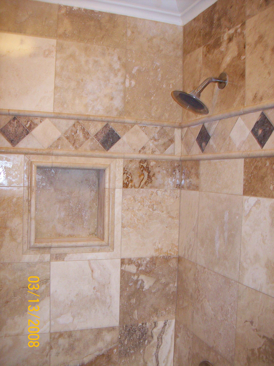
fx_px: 380
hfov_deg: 39.6
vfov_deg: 51.4
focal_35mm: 36
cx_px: 137
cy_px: 183
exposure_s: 1/64
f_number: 2.7
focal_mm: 6
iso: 140
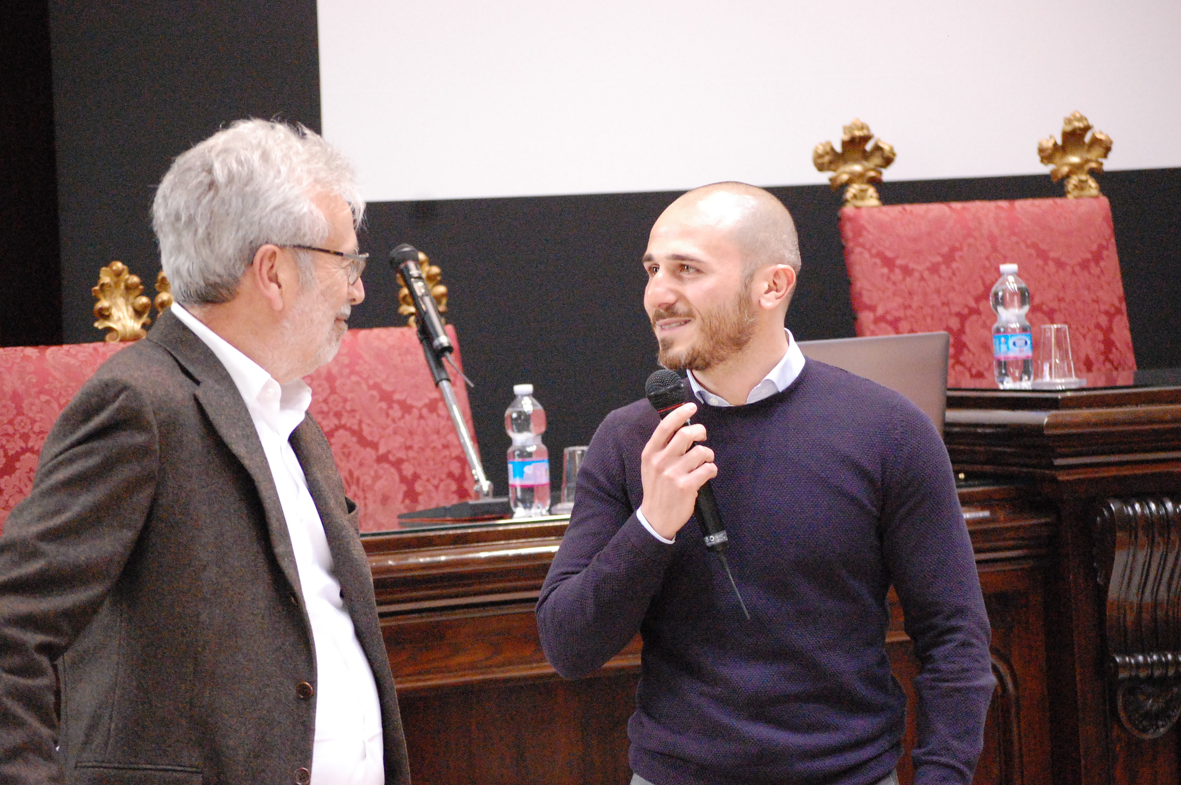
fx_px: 4031
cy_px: 392
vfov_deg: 11.1
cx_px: 590
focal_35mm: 123
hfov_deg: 16.7
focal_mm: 82
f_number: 4.5
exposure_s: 1/60
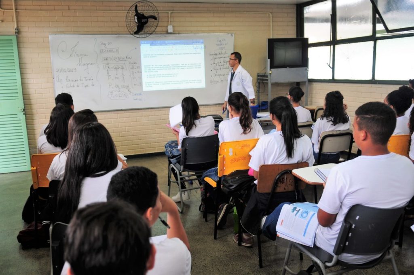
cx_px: 207
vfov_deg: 39.9
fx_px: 379
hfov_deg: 57.3
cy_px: 138
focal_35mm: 33
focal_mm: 22
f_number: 2.8
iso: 220
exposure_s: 1/80
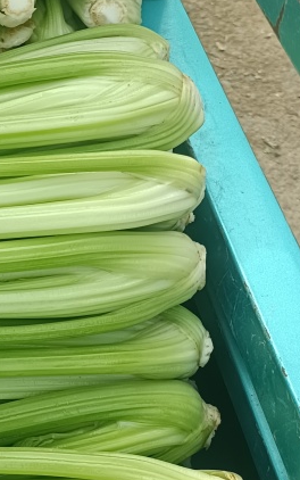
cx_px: -85
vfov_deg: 30.4
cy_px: 155
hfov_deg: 18.2
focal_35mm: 67
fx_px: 876
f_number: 1.79
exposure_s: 1/338
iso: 100
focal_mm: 4.75
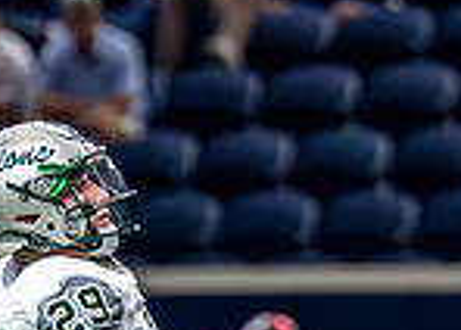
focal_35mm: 1225
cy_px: 473
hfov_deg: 1.6
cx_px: 239
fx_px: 16053
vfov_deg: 1.2
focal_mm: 200
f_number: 2.8
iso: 5000
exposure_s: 1/2000
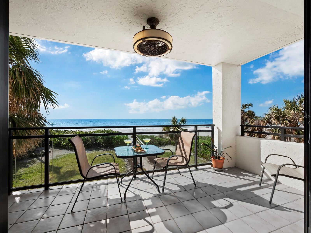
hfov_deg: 102.1
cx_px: 156
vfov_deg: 85.7
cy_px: 116
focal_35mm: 14
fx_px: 126
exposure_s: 1/250
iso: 400
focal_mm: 7
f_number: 11
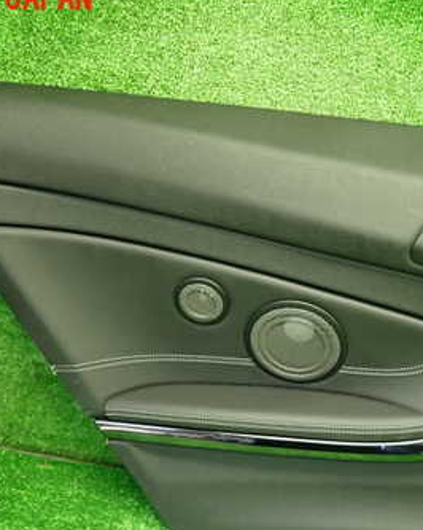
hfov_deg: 33.8
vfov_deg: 41.7
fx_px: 689
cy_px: 337
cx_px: 280
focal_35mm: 44
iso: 320
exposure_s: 1/30
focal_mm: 4.5
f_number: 2
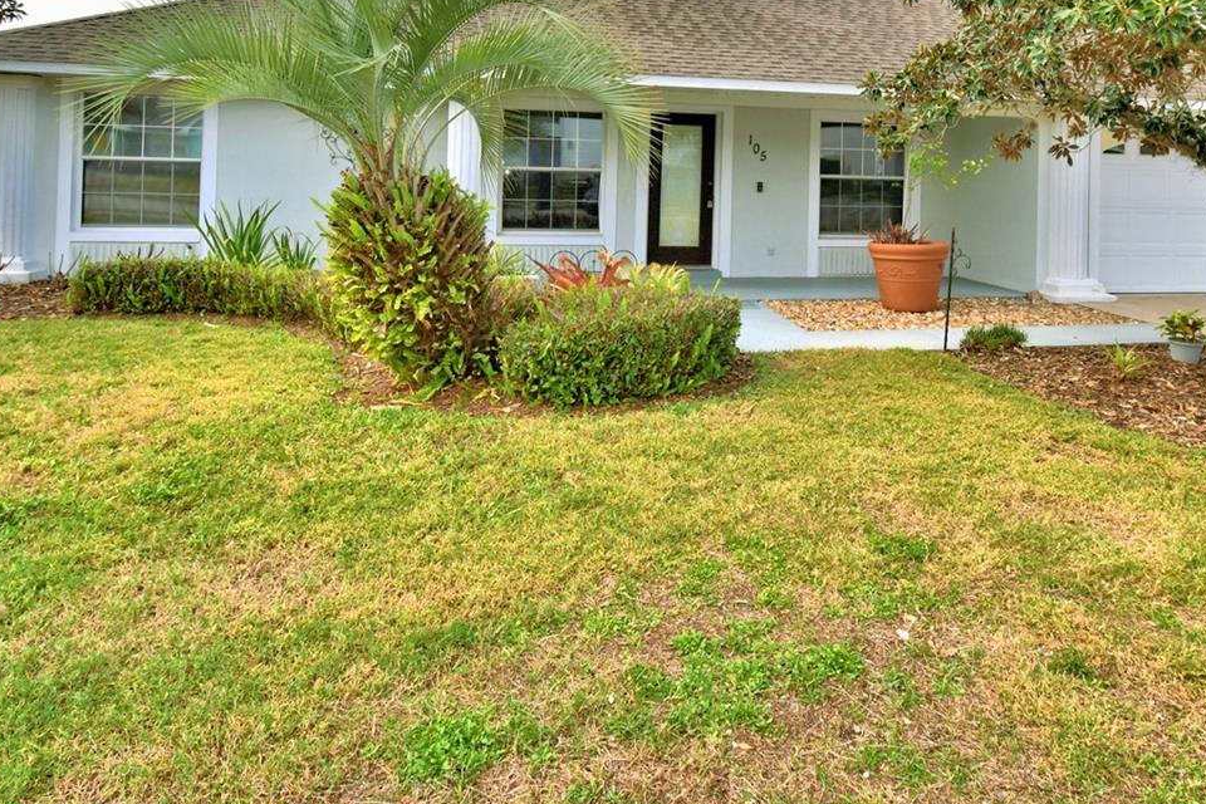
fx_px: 837
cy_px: 156
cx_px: 690
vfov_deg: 48.3
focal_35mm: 25
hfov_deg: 71.1
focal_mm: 10
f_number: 8
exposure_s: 1/250
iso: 100
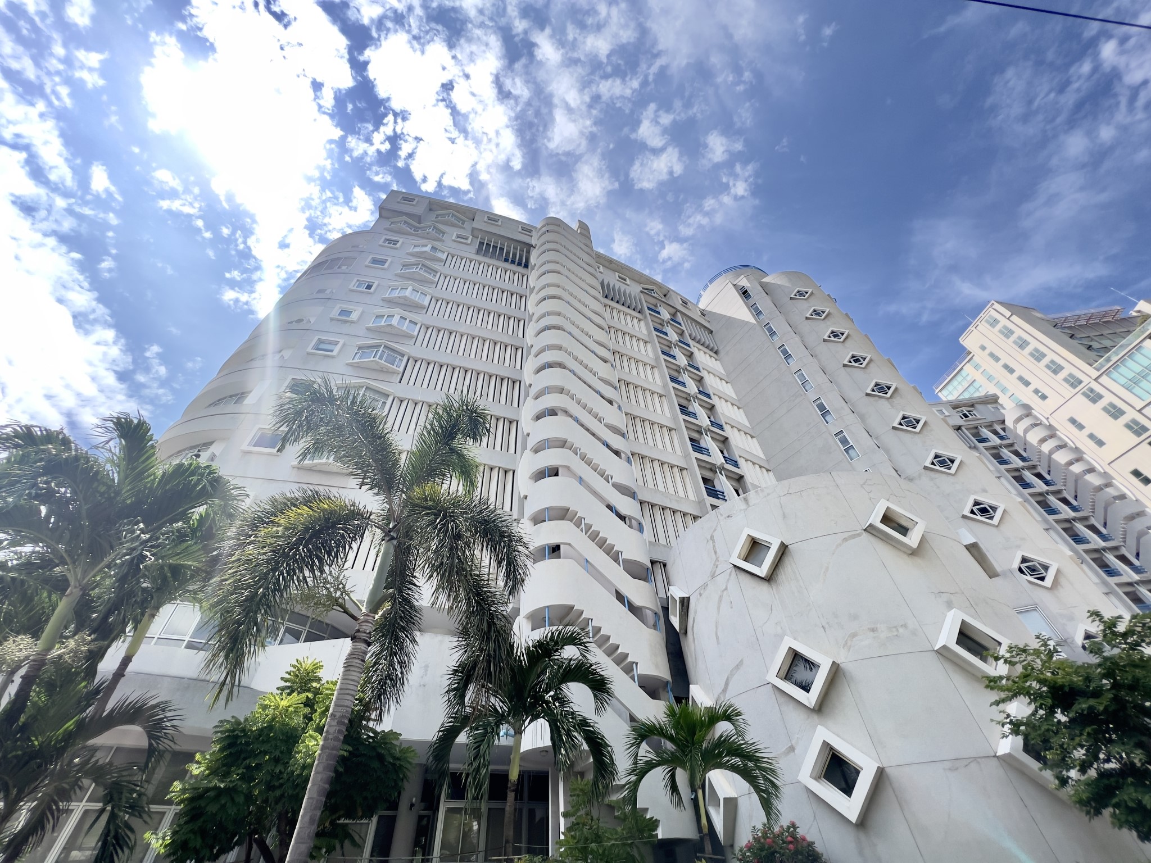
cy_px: 432
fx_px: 432
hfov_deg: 106.2
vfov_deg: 89.9
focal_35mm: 13
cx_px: 576
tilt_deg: +46.3
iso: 32
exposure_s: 1/881
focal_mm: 1.57
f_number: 1.8
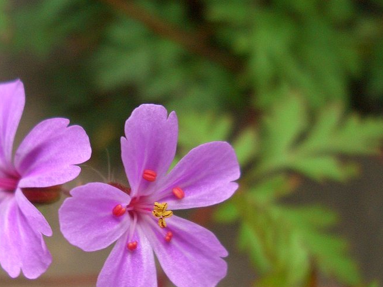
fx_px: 609
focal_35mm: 55
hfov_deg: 34.5
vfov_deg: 26.3
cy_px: 207
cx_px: 116
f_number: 2.6
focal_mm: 5.8
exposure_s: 1/80
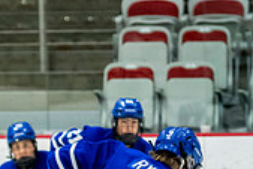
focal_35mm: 566
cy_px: 335
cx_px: 186
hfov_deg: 3.6
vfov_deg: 2.4
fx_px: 3981
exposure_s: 1/1000
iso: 1600
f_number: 3.2
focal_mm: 98
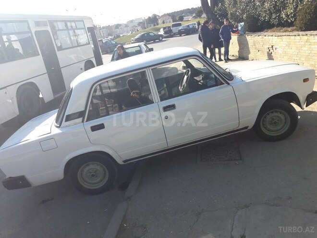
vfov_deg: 49.7
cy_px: 119
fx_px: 256
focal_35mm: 28
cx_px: 158
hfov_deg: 63.4
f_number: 1.9
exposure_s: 1/729
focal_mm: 3.7
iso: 40
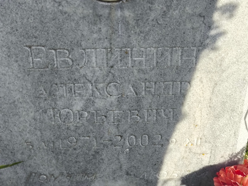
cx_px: 124
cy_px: 93
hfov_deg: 38.2
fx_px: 358
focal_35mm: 50
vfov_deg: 29.1
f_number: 1.7
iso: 50
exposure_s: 1/601
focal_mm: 4.71
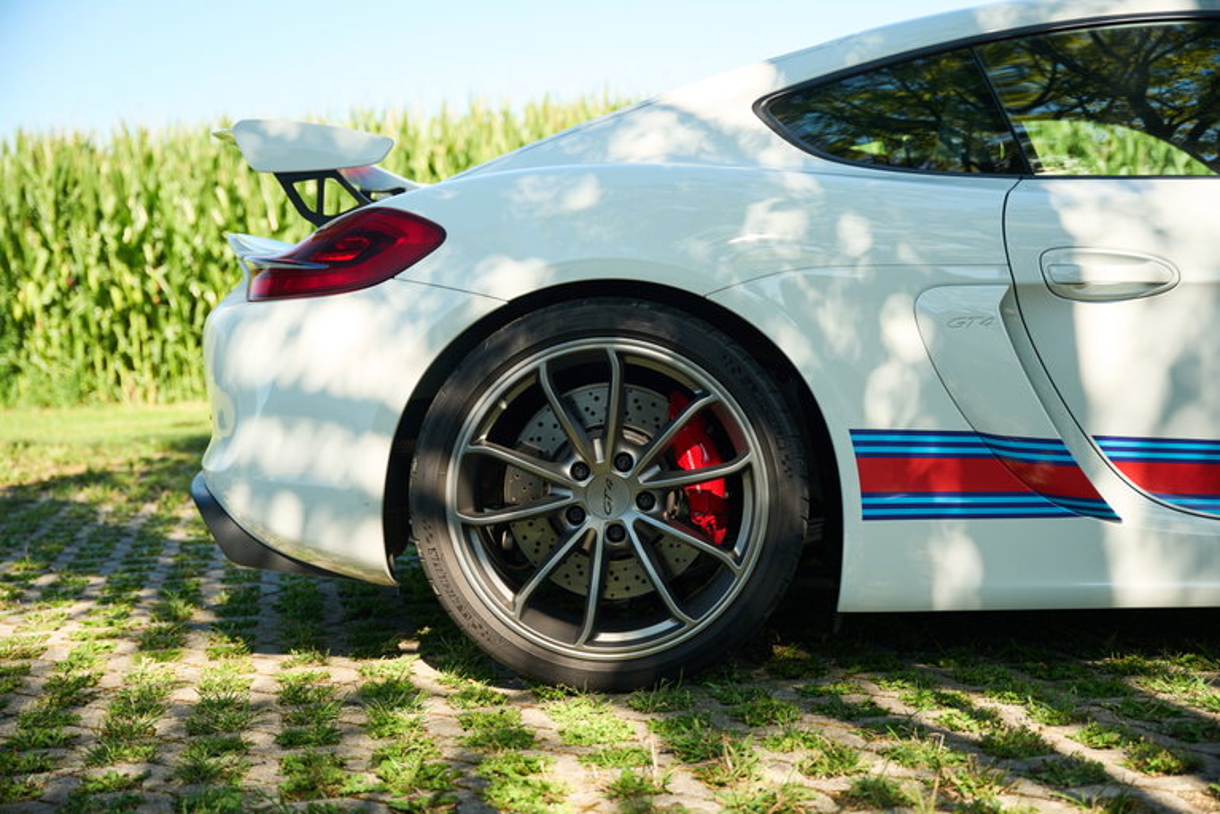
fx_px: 1512
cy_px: 407
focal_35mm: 45
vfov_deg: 30.1
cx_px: 610
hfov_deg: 43.9
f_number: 2.8
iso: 250
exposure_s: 1/500
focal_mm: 44.6
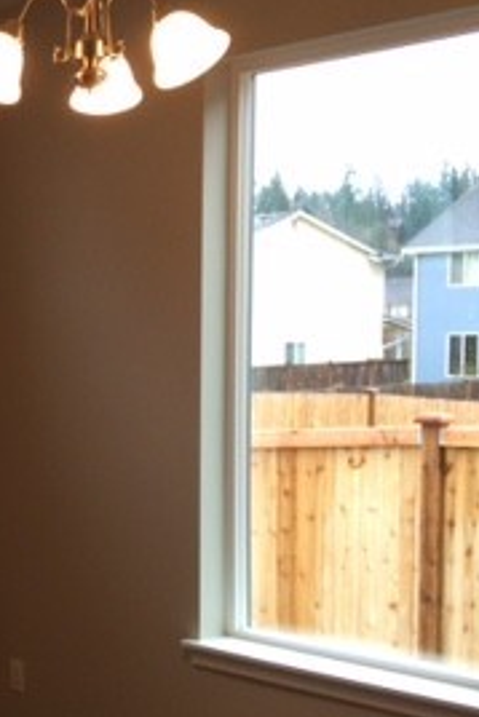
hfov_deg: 17.1
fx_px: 1435
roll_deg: +2.1
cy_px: 463
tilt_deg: -4.6
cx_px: -238
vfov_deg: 27.9
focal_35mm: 72
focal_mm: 4.15
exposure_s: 1/30
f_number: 2.2
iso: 50
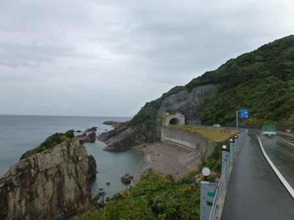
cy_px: 110
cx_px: 147
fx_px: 204
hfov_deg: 71.6
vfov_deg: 56.8
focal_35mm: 24
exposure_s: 1/250
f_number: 4
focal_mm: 4.3
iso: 160
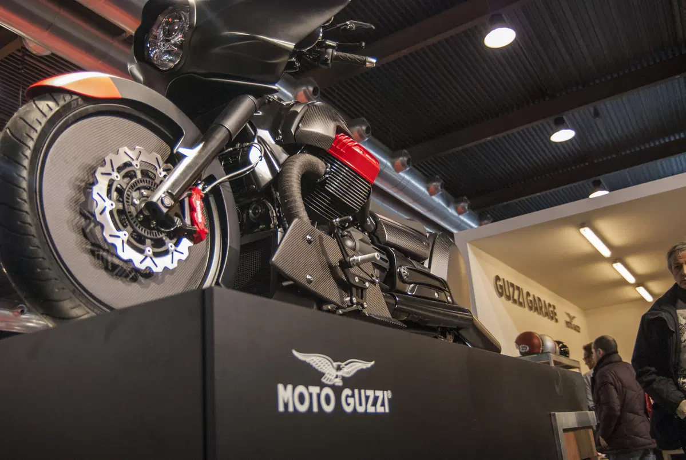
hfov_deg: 57.2
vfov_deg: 40.1
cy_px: 230
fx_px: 630
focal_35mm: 33
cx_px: 343
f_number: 2.8
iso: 800
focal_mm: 22
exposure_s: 1/200
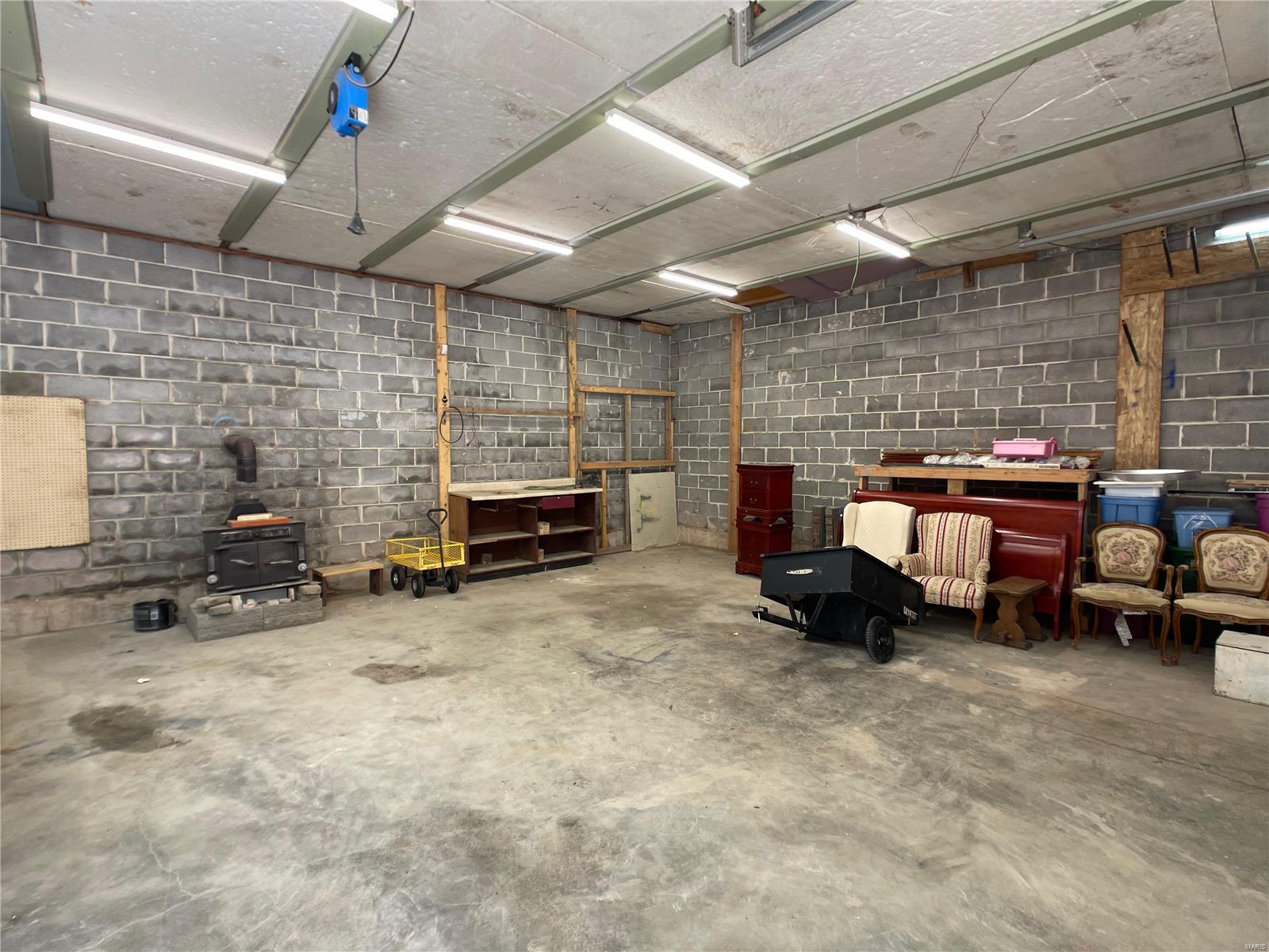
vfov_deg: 53.1
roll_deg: +0.0
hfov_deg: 67.3
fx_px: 953
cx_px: 634
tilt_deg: -4.2
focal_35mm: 26
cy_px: 476
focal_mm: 5.1
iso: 80
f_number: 1.6
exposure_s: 1/60
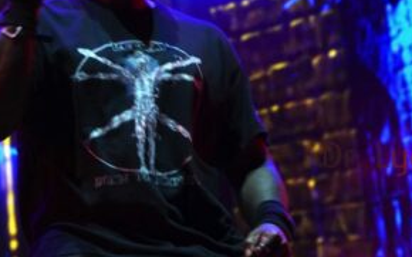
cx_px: 205
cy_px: -60
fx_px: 3135
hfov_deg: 7.5
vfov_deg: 4.7
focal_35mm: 279
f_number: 5
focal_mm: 69
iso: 400
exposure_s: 1/125
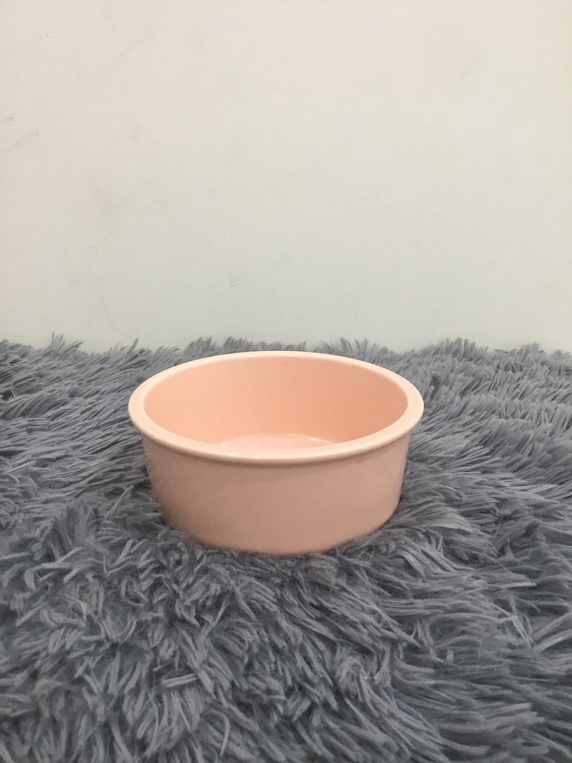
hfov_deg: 45.4
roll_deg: -1.2
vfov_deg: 58.4
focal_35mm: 31
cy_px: 382
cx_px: 286
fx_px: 683
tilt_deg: -17.3
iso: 80
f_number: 2.4
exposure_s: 1/33
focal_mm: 3.3
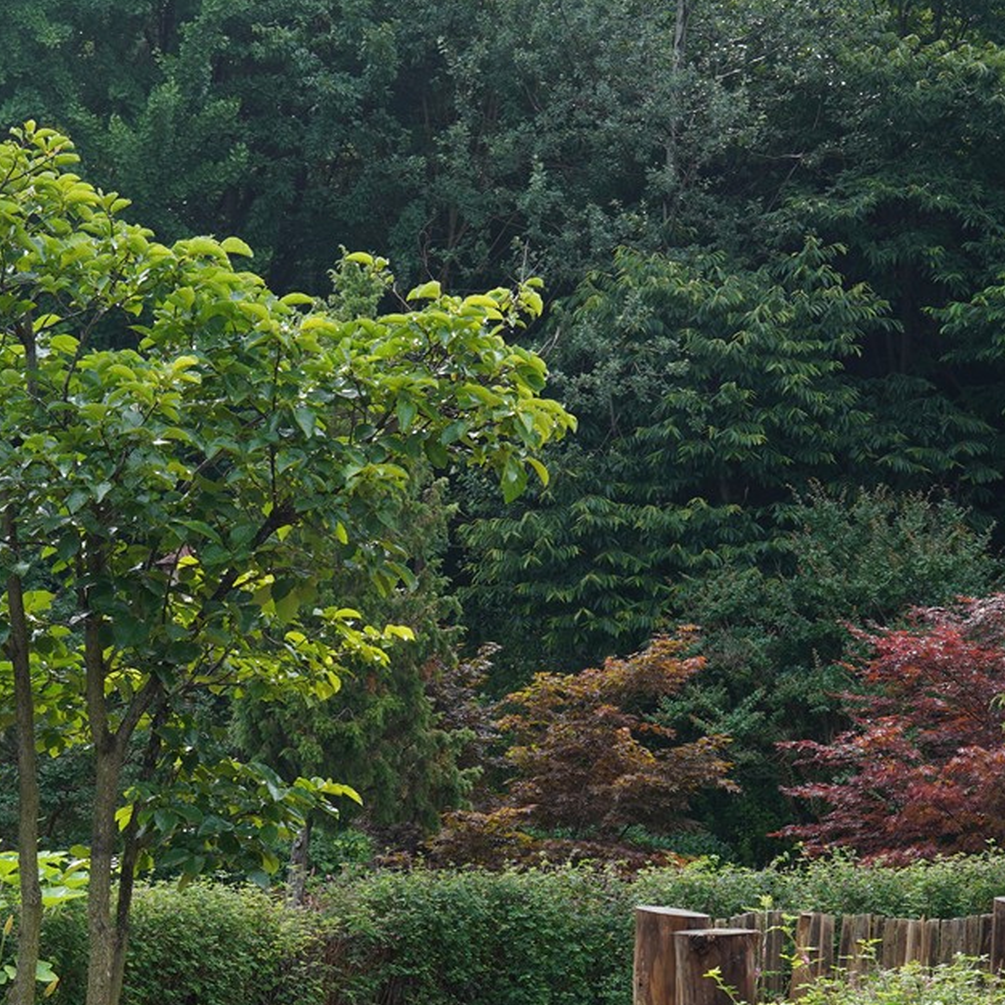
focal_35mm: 95
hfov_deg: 18.3
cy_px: 905
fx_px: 3120
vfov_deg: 18.0
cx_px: 419
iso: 200
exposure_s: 1/80
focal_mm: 35
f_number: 10
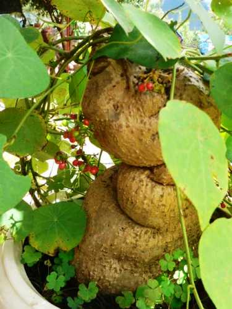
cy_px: 154
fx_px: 322
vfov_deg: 51.4
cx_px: 116
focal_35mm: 36
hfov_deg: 39.7
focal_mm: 6
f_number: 3.3
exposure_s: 1/100
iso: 80
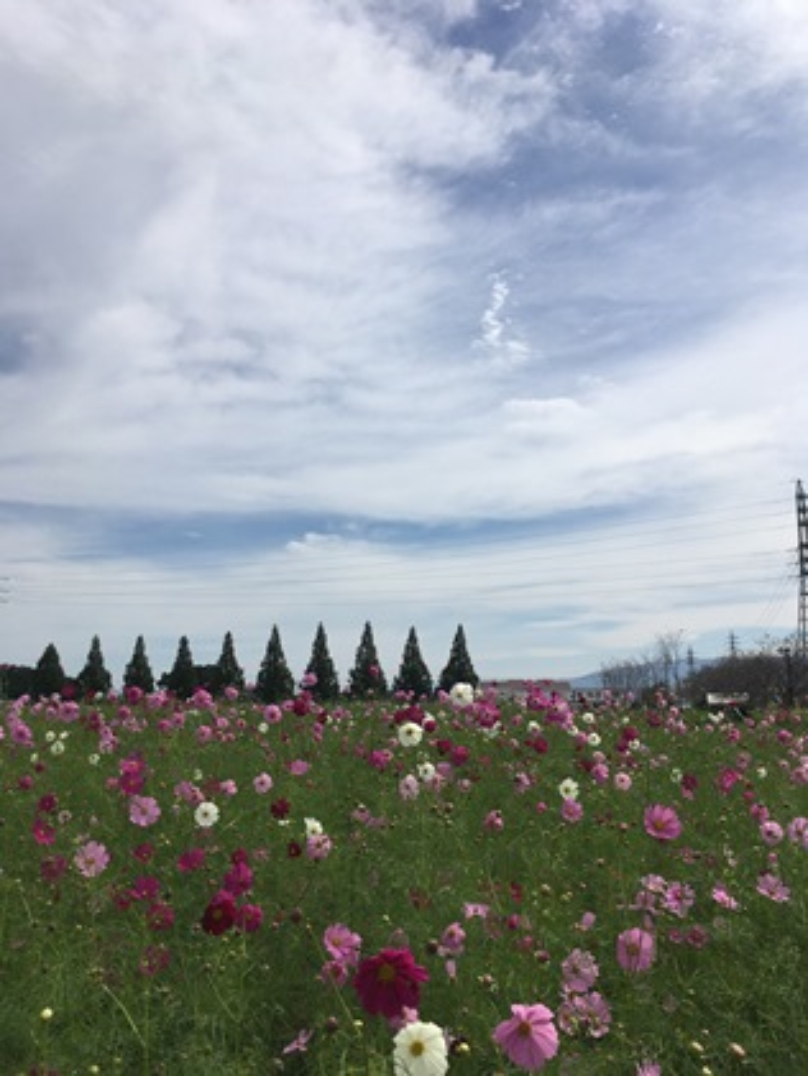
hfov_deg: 48.3
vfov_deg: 61.6
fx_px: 902
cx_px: 404
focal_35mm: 29
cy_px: 538
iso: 25
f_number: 2.2
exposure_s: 1/4049
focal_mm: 4.15
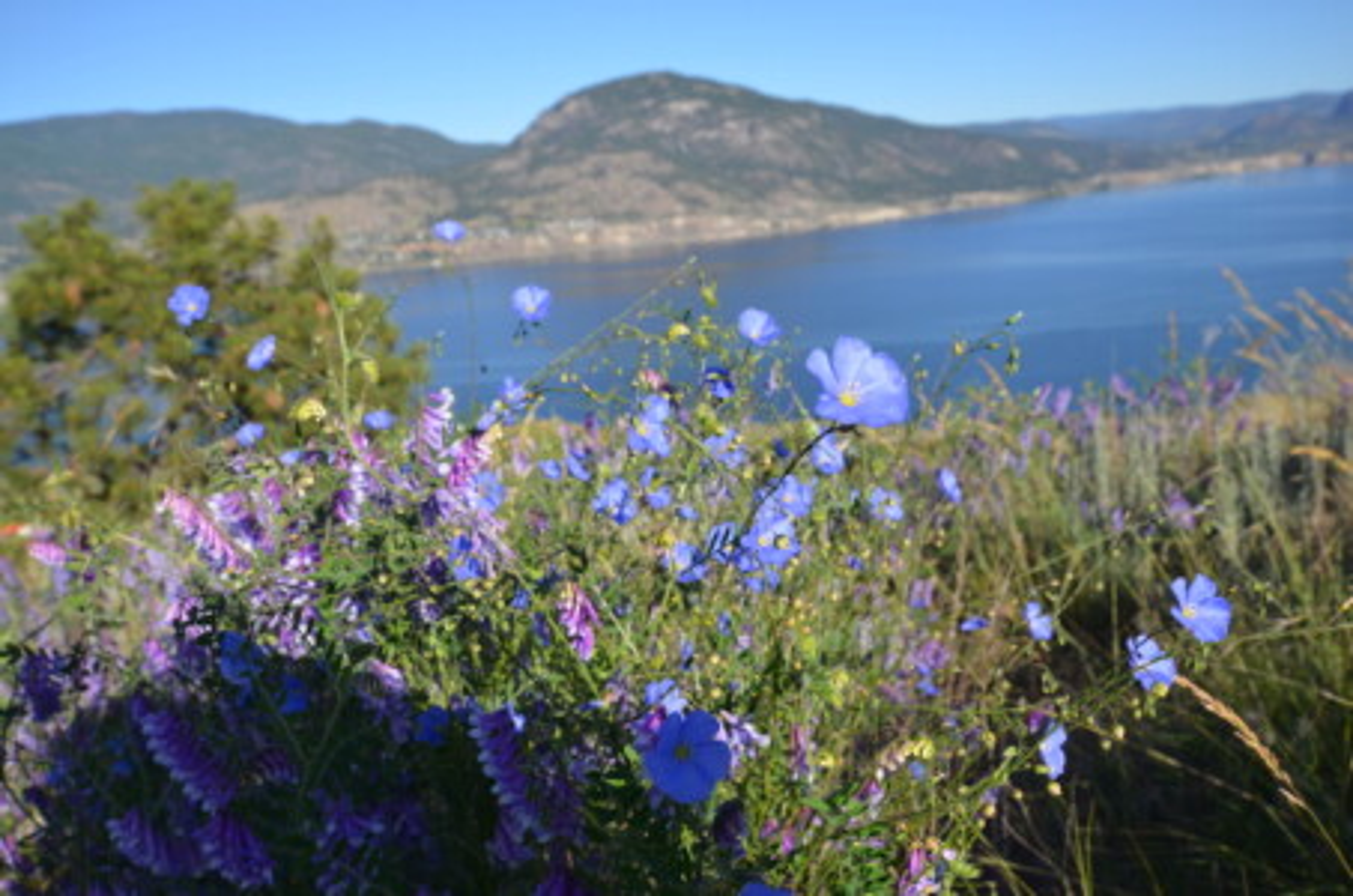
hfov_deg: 62.0
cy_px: 448
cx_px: 676
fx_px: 1125
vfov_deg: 43.4
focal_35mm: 30
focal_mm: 20
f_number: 8
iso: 110
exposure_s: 1/250
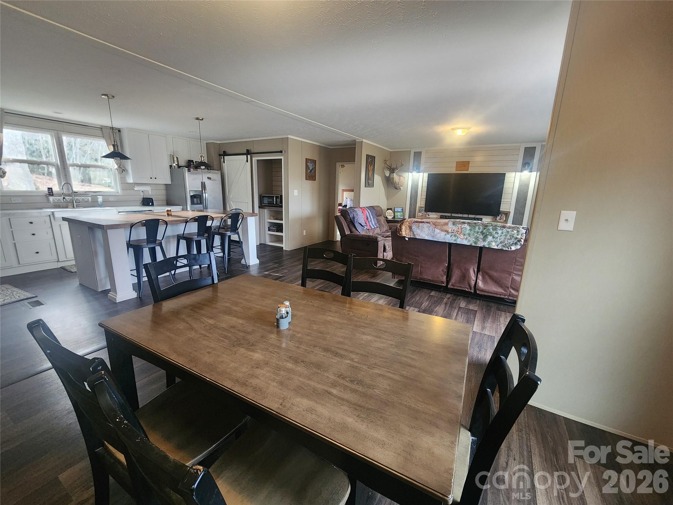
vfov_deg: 89.9
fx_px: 253
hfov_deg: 106.2
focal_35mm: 13
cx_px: 336
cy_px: 252
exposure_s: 1/60
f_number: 2.2
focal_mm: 2.2
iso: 400
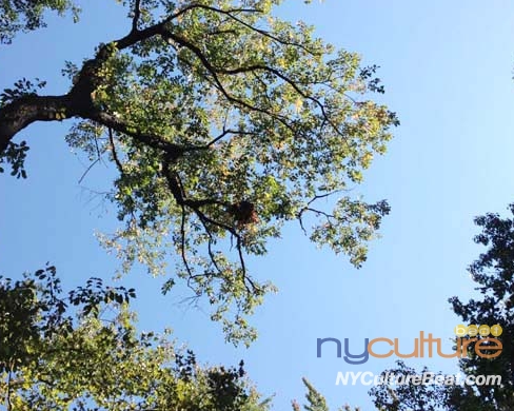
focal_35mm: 42
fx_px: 639
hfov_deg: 43.7
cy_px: 178
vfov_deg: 35.6
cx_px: 220
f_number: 2.4
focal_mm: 4.28
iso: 50
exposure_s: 1/789
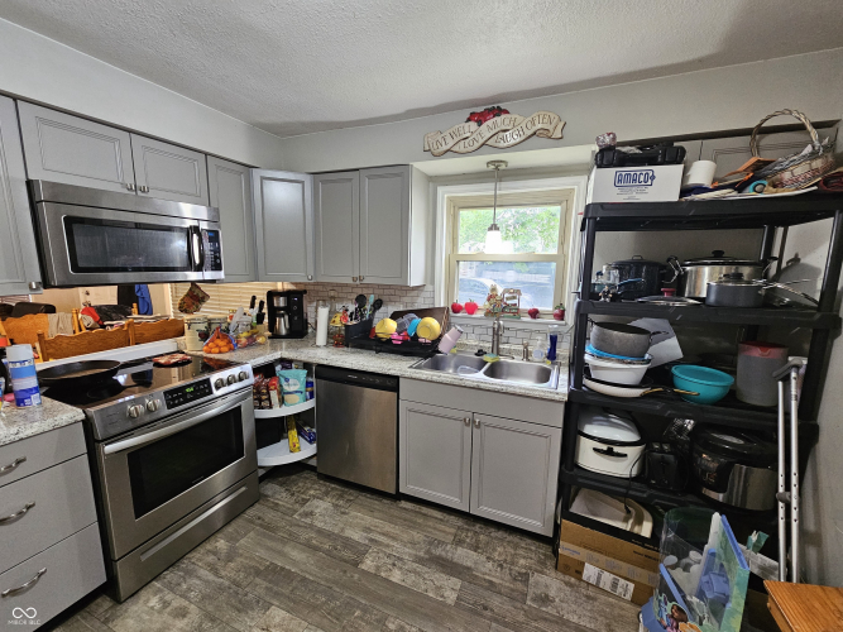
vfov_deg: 89.9
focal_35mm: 13
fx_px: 317
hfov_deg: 106.2
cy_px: 316
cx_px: 422
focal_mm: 2.2
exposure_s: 1/40
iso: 320
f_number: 2.2
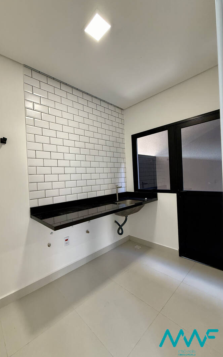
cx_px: 91
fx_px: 146
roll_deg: +2.0
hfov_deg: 74.1
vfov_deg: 101.4
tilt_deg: +0.5
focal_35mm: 15
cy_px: 180
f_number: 2.2
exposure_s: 1/120
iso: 250
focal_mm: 2.22
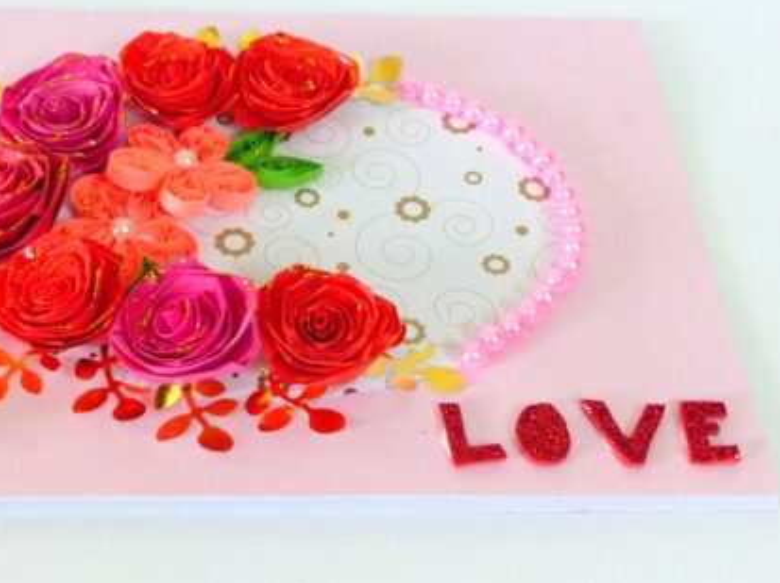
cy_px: 204
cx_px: 257
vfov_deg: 22.8
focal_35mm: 64
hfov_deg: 30.1
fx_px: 1441
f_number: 2.8
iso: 400
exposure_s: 1/30
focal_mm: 7.8
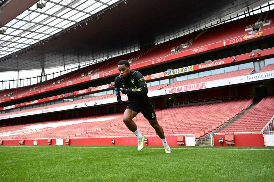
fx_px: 232
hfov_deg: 61.1
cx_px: 137
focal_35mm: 30
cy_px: 91
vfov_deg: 43.0
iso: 640
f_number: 5
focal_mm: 30.5
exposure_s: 1/500
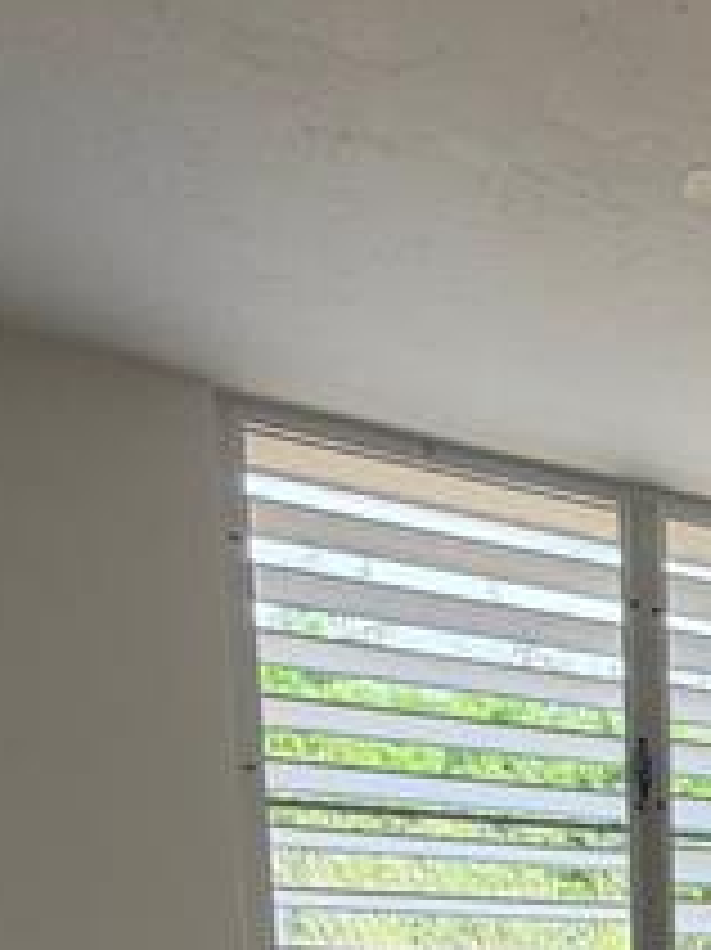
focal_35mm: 51
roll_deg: -1.7
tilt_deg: -7.9
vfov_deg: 31.0
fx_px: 1398
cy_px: 1171
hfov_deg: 20.5
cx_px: 1264
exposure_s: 1/121
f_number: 2.2
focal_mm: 2.22
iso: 64
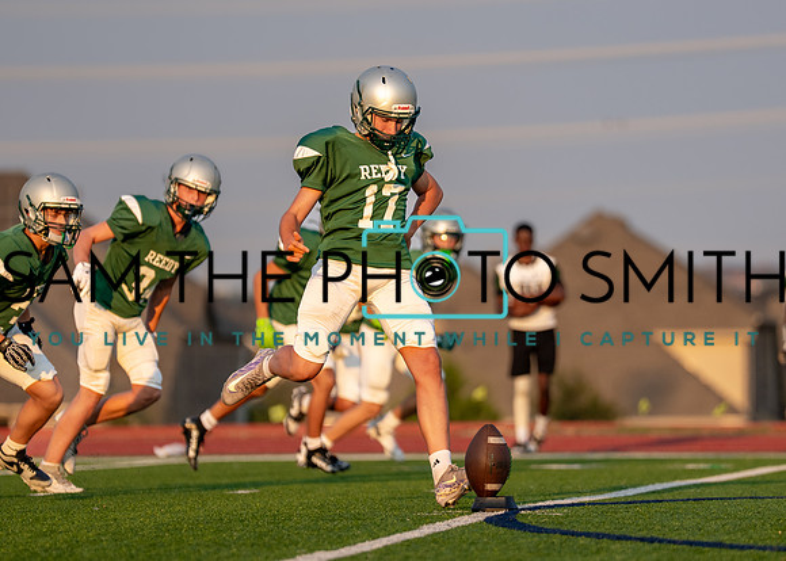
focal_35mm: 343
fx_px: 7658
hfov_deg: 5.9
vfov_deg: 4.2
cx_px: 418
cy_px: 281
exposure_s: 1/2000
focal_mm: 200
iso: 250
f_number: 2.8
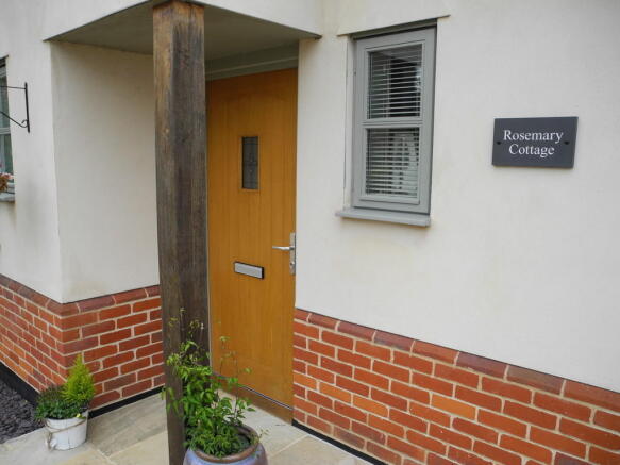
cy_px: 232
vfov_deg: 49.7
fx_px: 501
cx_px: 310
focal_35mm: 28
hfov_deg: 63.5
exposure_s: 1/422
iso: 100
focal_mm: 6
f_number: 2.8
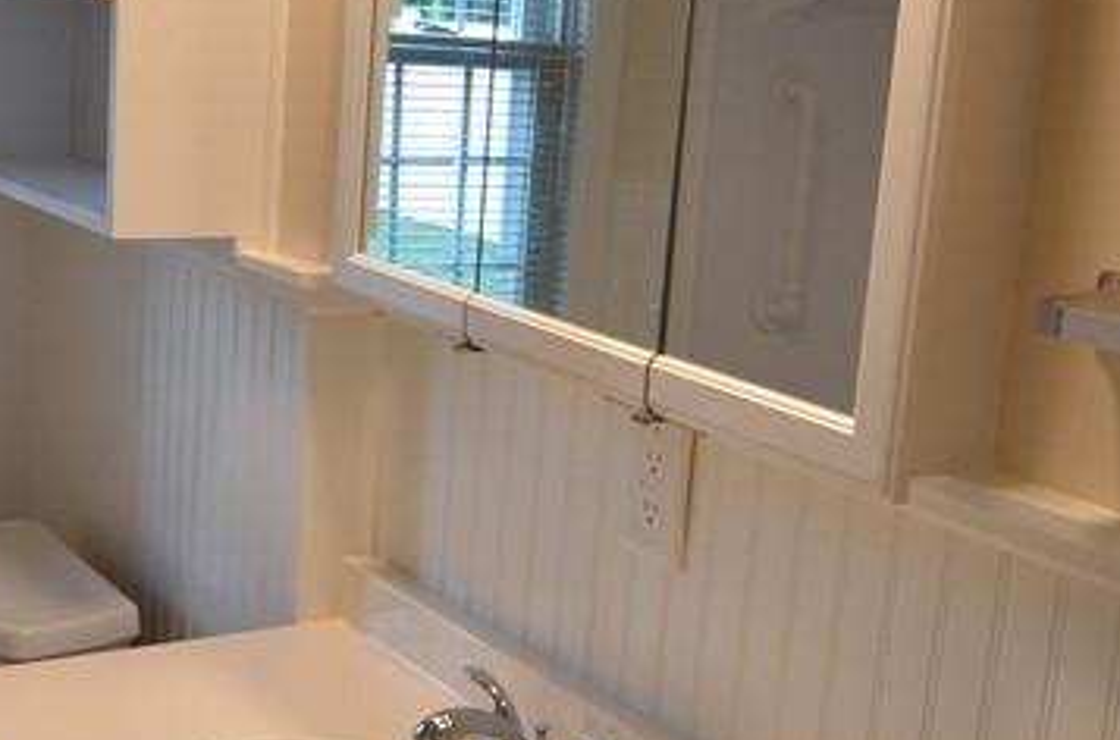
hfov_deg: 33.7
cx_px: 569
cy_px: 356
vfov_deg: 22.7
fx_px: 1847
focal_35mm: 60
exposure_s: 1/80
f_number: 4.5
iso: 400
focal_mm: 13
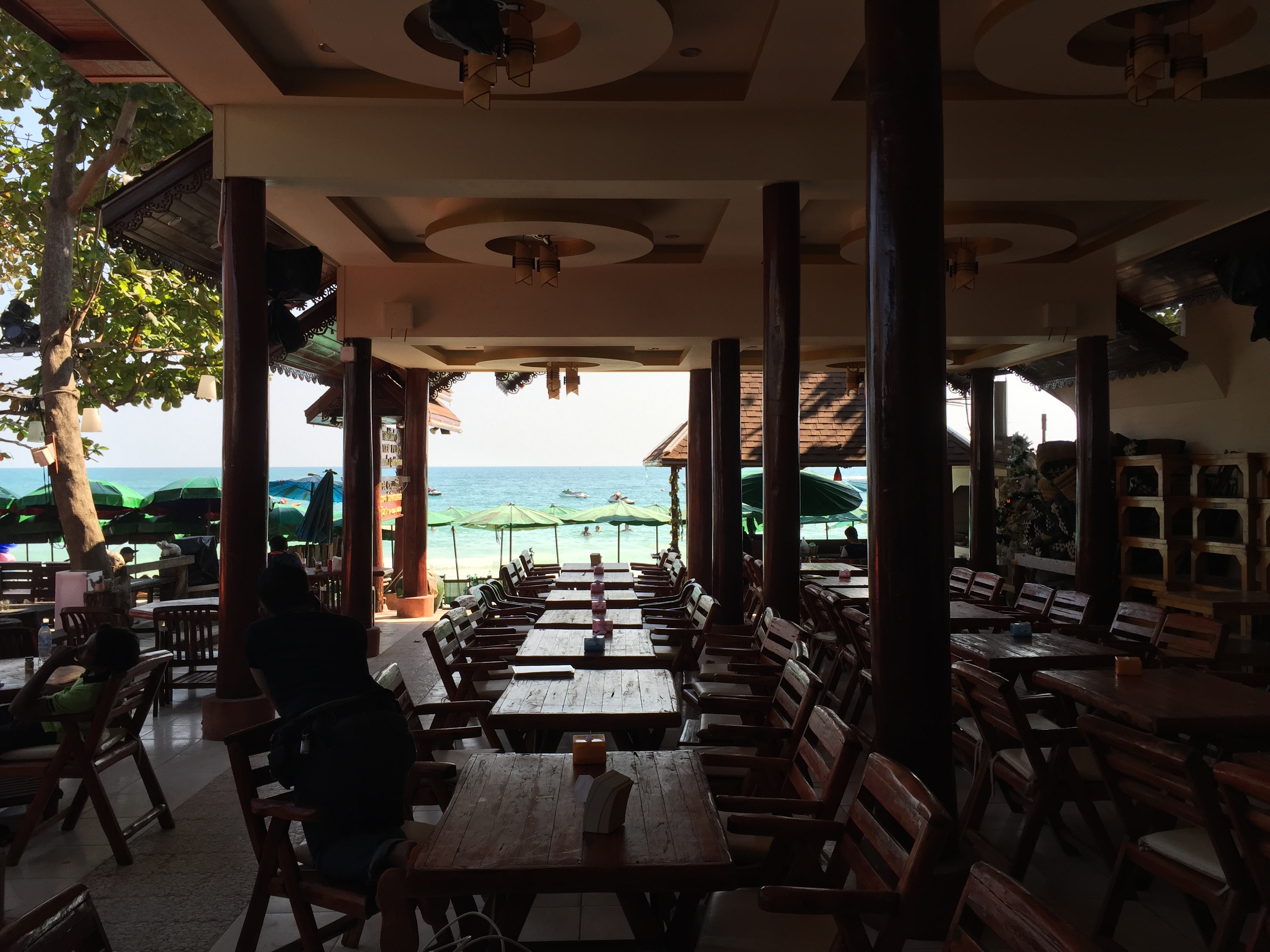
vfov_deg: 48.2
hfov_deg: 61.7
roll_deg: -0.9
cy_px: 476
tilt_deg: -0.7
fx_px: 1064
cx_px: 635
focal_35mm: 29
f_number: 2.2
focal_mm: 4.15
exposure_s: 1/628
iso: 32
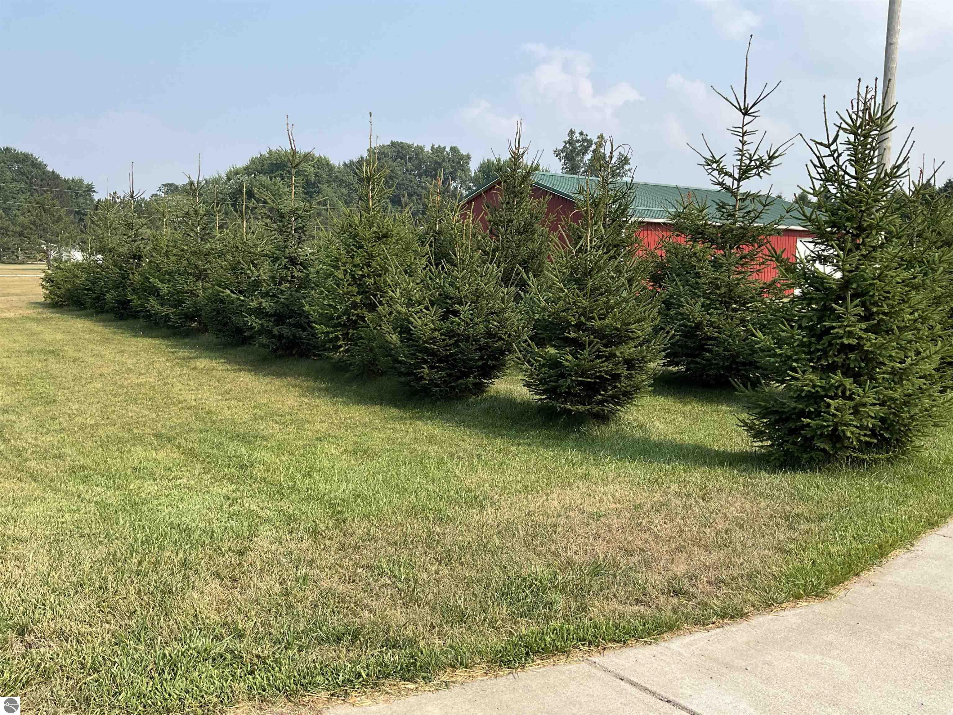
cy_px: 358
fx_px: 798
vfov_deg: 48.2
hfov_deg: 61.7
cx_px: 476
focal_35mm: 29
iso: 25
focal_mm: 3
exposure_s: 1/1377
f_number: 1.8
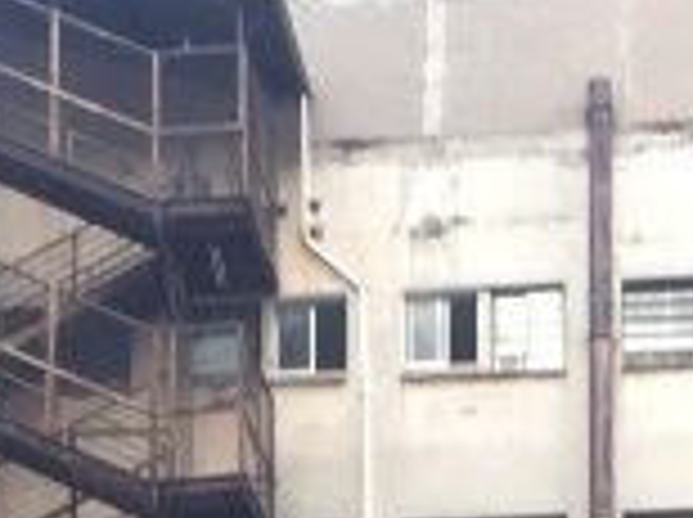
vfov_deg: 7.1
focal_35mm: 193
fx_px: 3858
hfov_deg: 10.3
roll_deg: -1.3
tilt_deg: +8.9
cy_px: 1324
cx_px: 405
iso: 32
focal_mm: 4.15
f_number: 2.2
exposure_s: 1/30
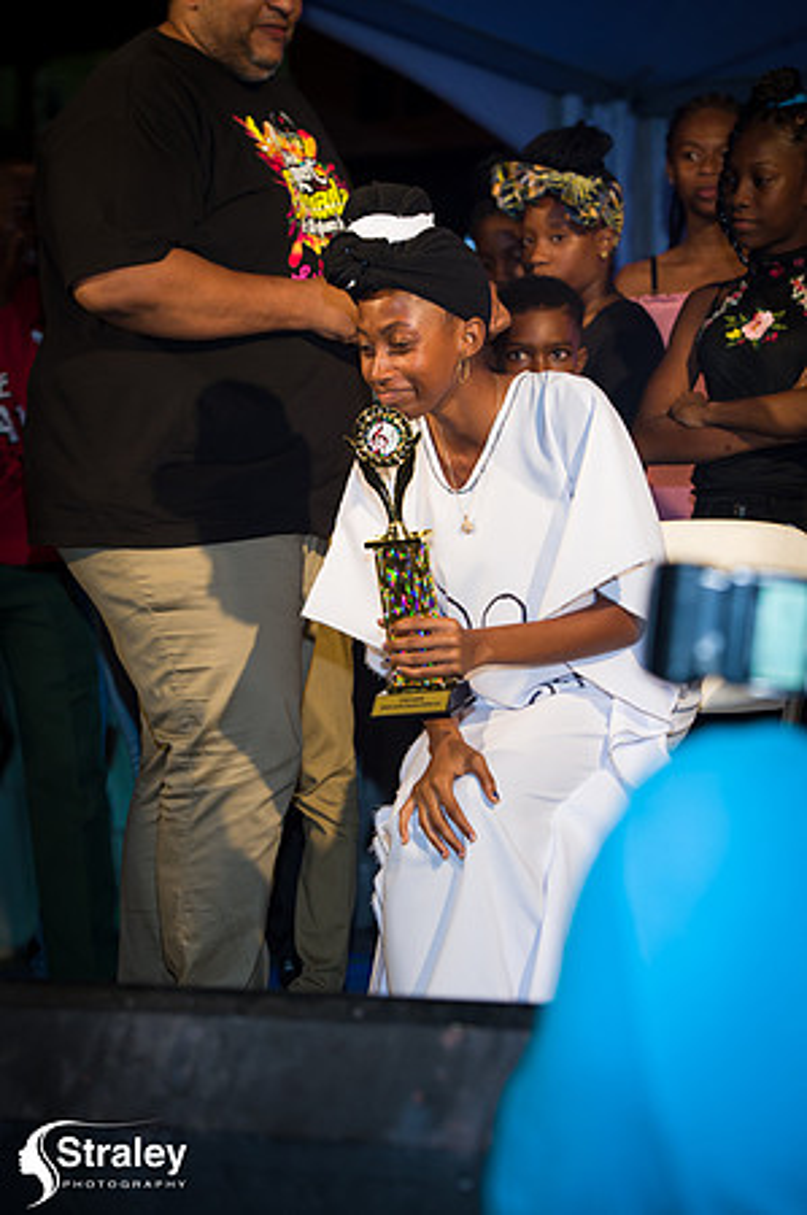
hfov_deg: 14.8
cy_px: 608
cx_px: 404
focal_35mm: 92
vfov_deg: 22.2
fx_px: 3100
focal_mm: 92
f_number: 5.6
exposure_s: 1/160
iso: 1600
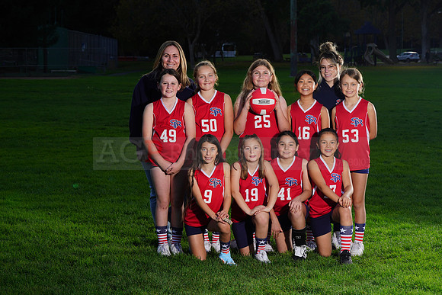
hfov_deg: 20.4
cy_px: 148
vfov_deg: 13.7
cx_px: 221
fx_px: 1228
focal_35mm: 100
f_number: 10
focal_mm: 100
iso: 200
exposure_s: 1/250
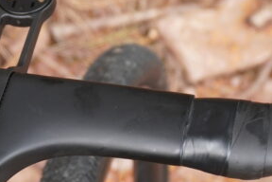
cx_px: 59
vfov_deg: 11.1
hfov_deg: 16.6
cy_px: 130
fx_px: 928
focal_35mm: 123
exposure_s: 1/160
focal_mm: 23
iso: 200
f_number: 4.5
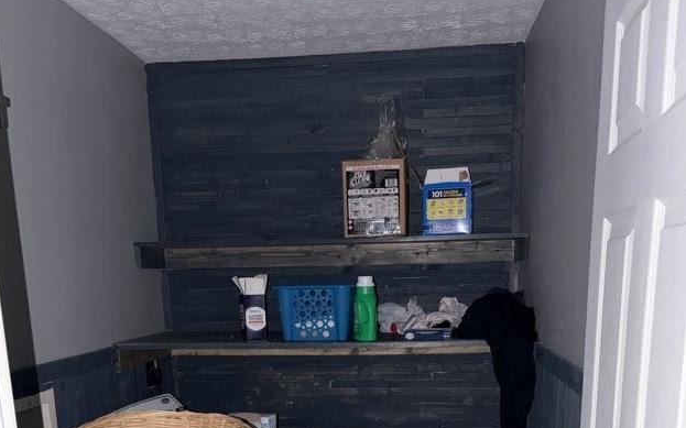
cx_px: 342
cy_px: 446
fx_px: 692
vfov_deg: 31.4
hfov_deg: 52.8
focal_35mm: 37
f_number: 1.6
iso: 125
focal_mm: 5.96
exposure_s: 1/4
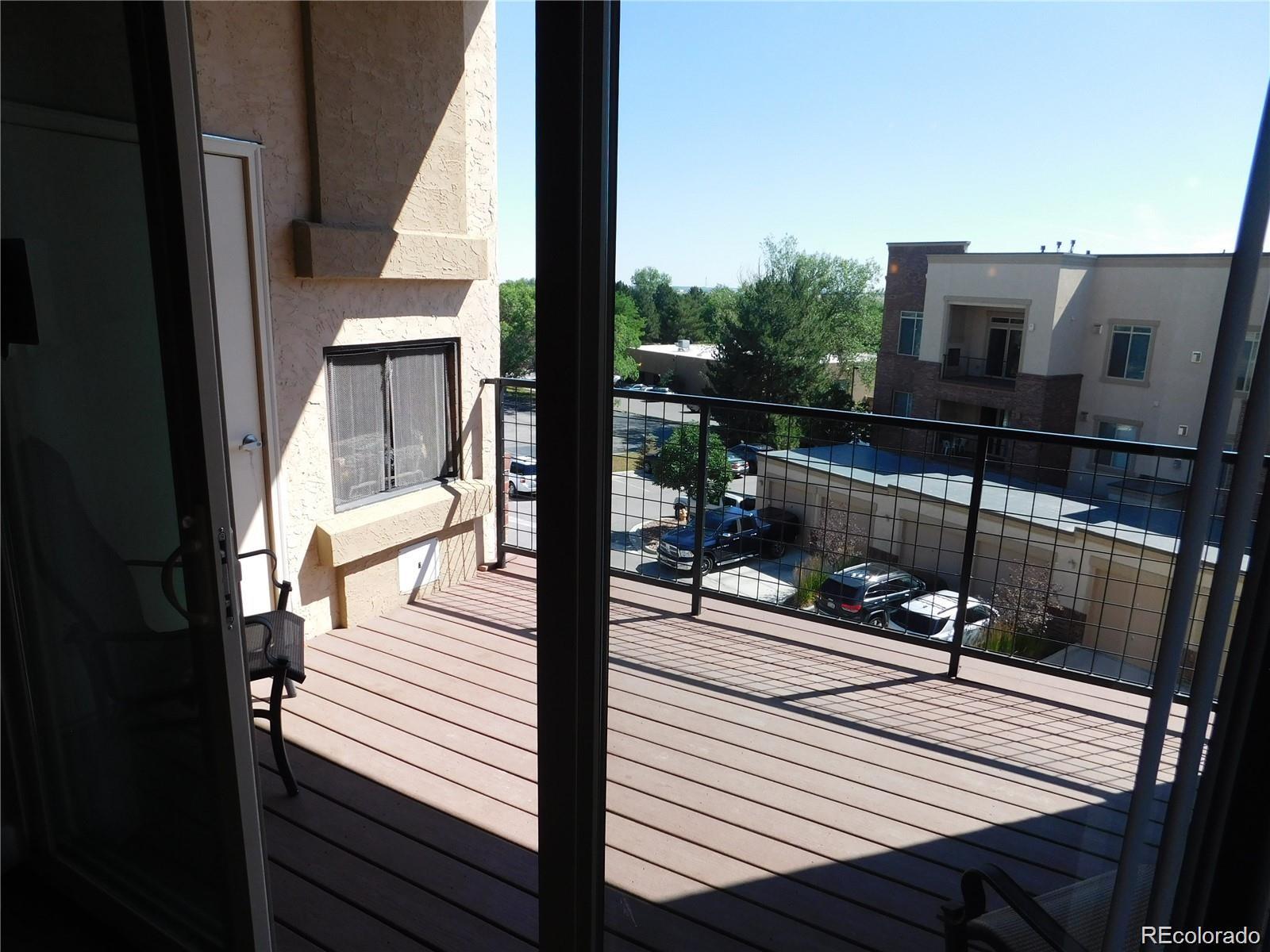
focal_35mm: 23
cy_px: 476
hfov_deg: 73.9
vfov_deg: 58.9
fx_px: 844
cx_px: 635
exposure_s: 1/800
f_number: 3
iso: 125
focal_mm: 4
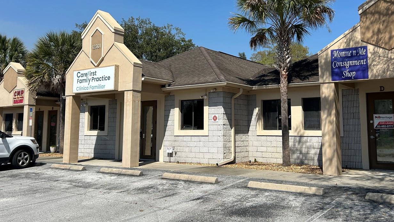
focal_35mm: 37
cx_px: 205
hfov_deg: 54.0
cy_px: 85
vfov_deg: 31.9
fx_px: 387
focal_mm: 5.7
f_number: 1.5
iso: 50
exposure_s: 1/5882
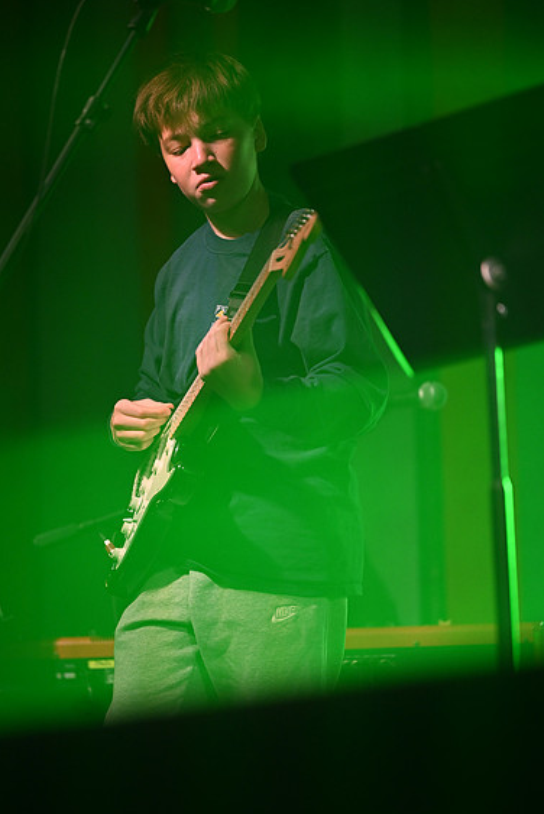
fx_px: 4663
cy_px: 403
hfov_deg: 6.7
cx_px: 267
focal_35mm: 206
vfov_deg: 10.0
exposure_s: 1/500
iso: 2000
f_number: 2.8
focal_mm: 200
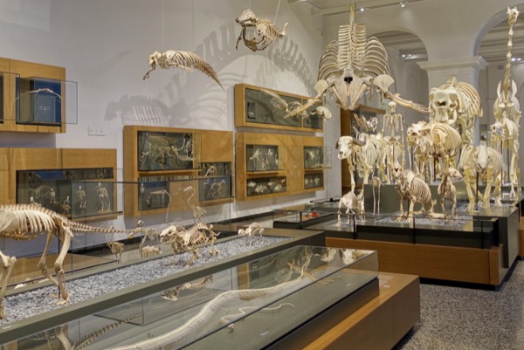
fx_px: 466
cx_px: 230
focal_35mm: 32
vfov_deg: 41.2
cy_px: 173
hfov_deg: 58.5
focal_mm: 8.8
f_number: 1.8
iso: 250
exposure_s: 1/30
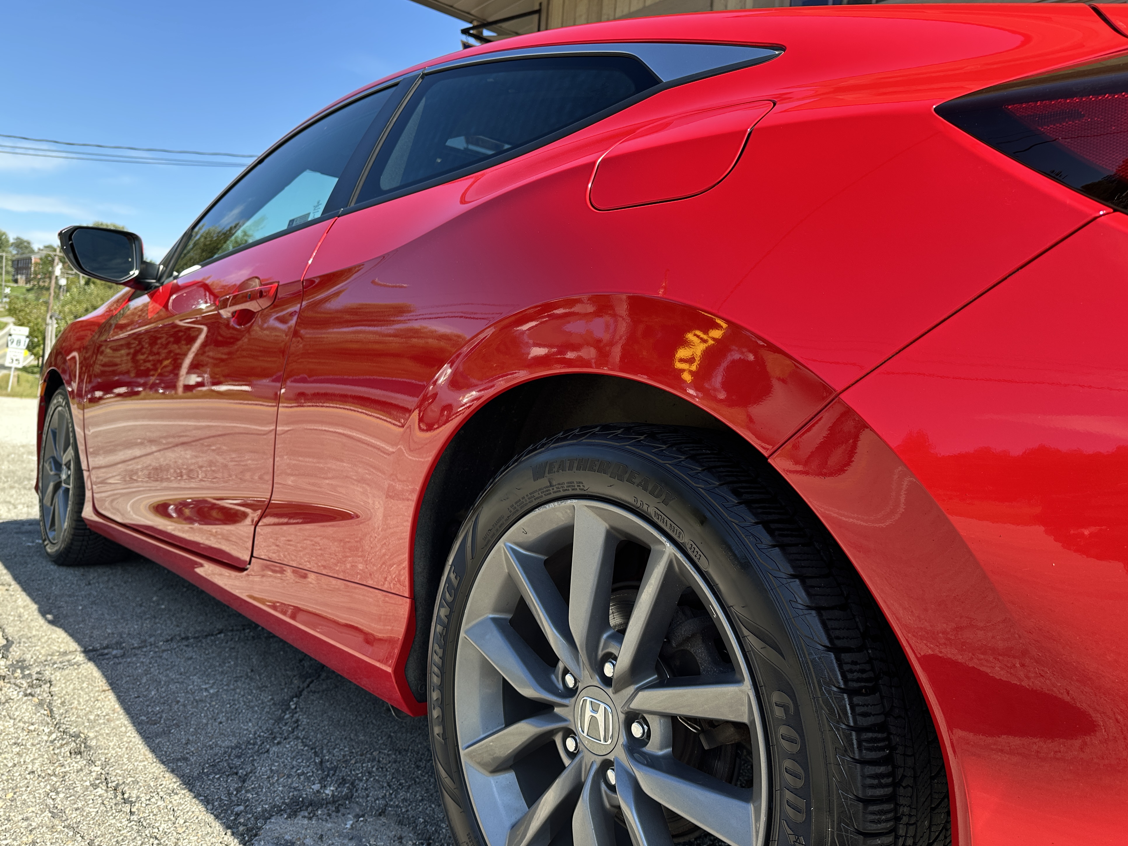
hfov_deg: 69.4
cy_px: 408
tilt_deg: -1.6
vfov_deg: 54.9
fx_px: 815
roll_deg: -4.3
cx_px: 578
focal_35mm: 25
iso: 80
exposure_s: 1/773
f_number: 1.78
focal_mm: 6.86
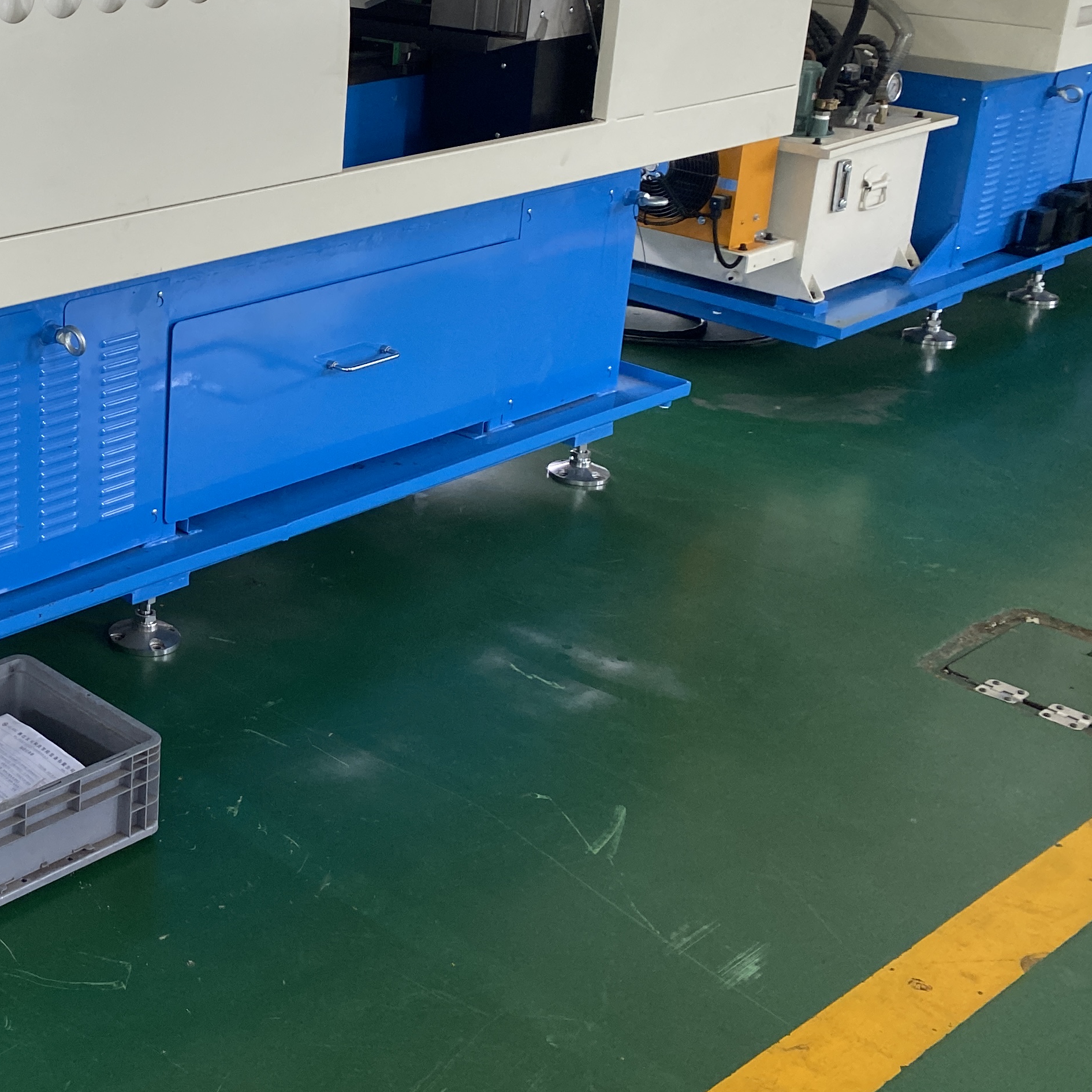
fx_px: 1749
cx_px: -59
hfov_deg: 31.4
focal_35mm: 49
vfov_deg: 34.1
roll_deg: +0.4
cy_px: 308
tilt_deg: -18.8
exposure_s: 1/121
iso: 100
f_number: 1.8
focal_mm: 4.25
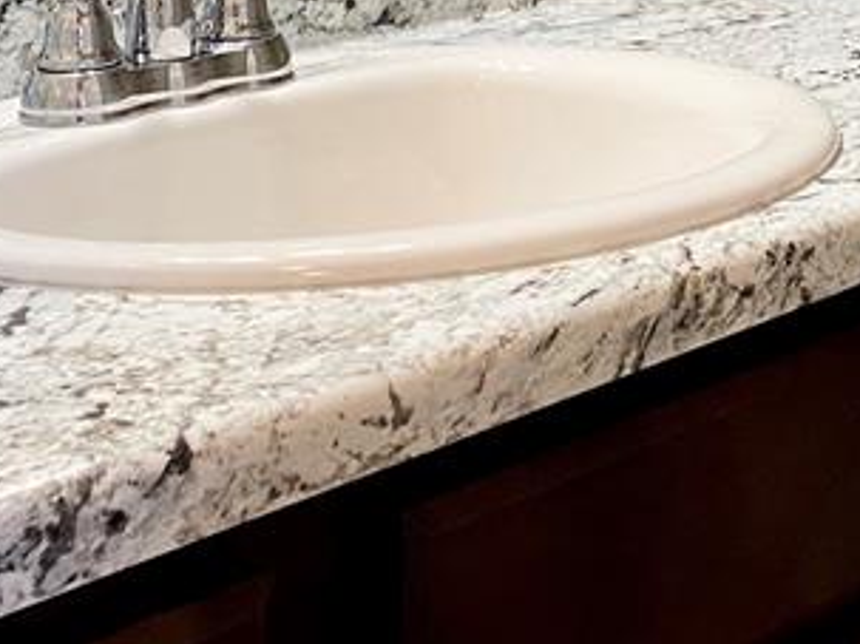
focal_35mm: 88
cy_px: -305
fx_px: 2185
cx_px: 888
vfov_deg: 15.5
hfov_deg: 21.4
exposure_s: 1/60
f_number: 1.8
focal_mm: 4.25
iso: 160
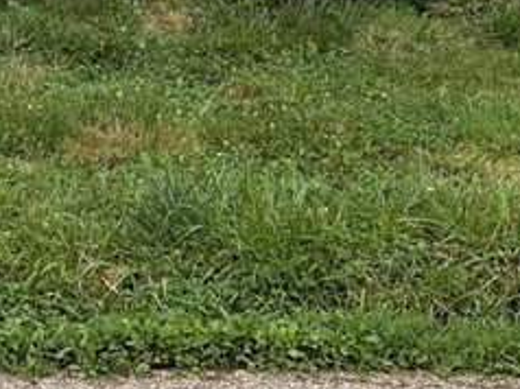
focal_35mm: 112
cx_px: -7
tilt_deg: +3.6
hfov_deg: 17.2
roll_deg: +0.2
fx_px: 1681
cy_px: -369
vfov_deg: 11.9
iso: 50
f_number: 1.6
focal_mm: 5.96
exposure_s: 1/1667
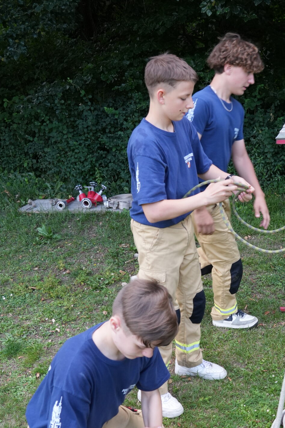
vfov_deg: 44.8
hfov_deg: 30.0
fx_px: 510
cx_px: 251
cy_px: 282
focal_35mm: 43
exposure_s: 1/200
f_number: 5
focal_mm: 24
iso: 1250
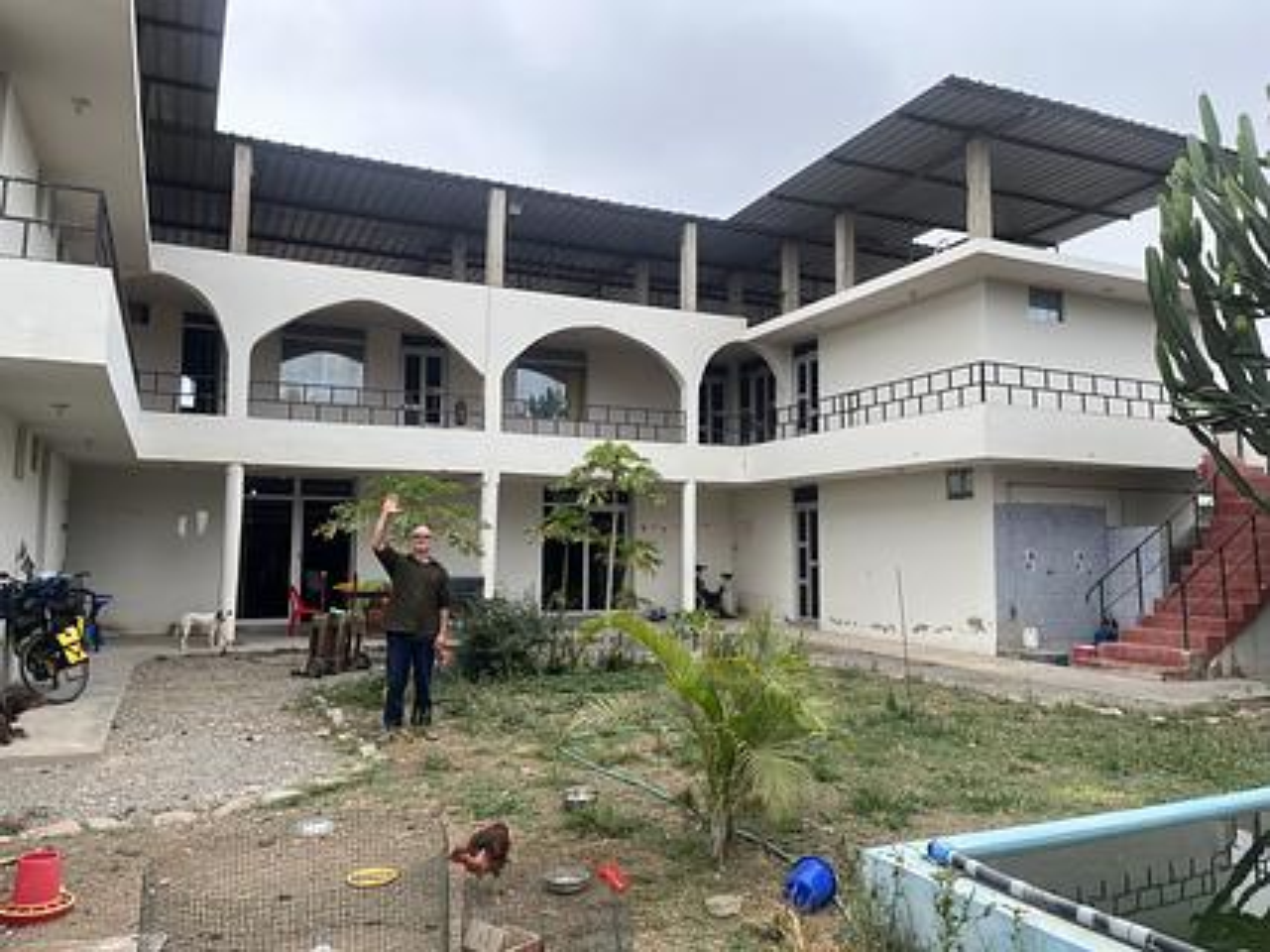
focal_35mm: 26
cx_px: 635
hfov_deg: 67.3
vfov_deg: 53.0
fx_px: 954
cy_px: 476
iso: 50
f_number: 1.6
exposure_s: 1/967
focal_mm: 5.1
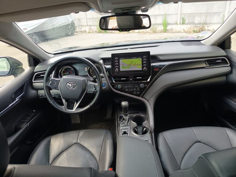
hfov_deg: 71.6
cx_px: 118
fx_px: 164
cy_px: 88
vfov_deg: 56.8
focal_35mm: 24
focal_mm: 5.27
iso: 186
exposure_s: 1/100
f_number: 1.7
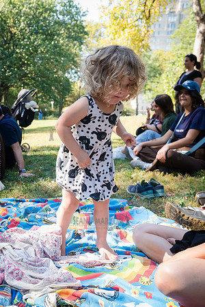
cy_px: 154
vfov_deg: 47.9
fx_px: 346
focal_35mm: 41
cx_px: 22
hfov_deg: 31.5
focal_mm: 27
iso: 1000
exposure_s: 1/800
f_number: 4.5
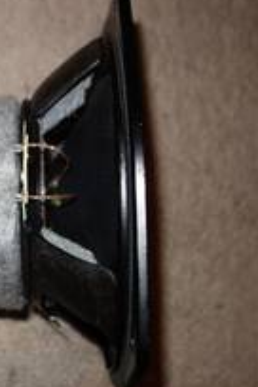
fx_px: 591
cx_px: -85
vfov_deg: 36.2
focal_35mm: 55
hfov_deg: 21.9
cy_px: 179
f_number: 1.8
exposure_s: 1/30
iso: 125
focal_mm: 10.4
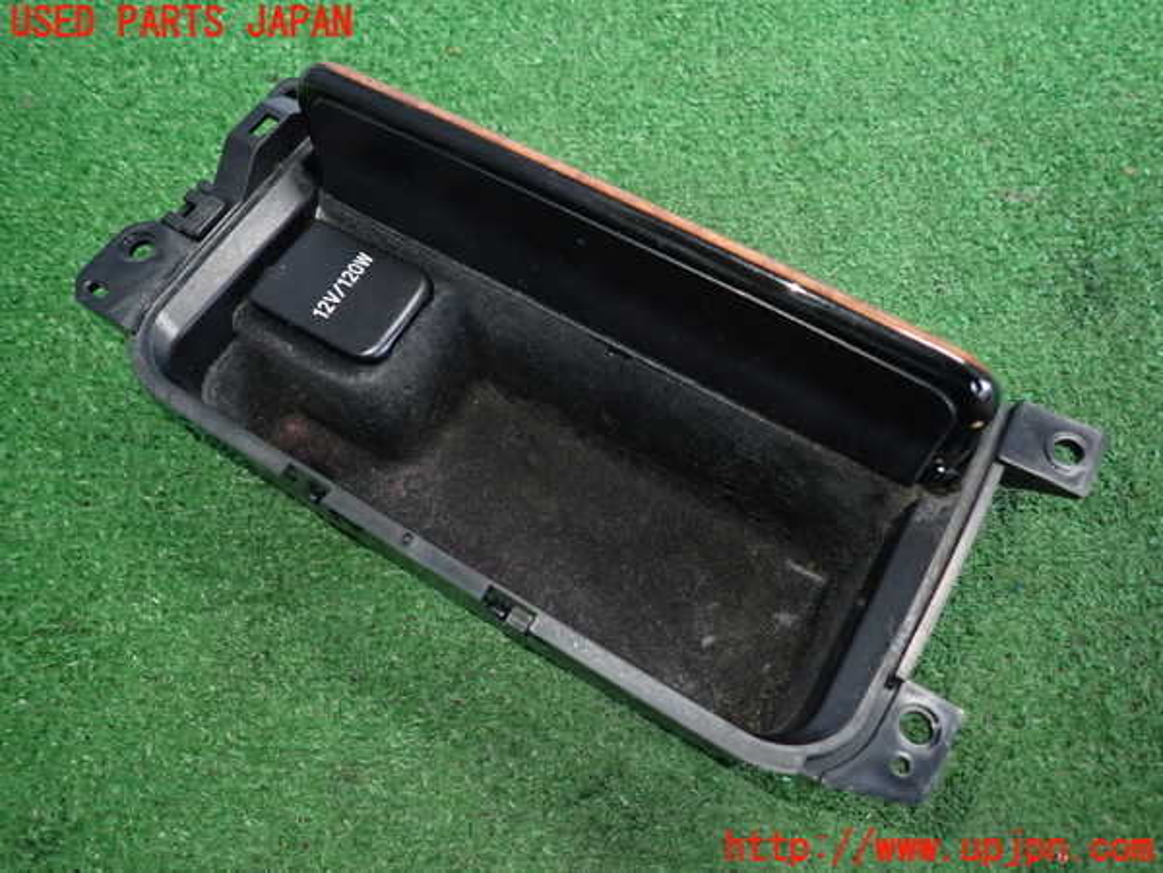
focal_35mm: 25
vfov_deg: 54.9
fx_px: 840
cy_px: 436
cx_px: 582
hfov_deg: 69.4
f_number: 2
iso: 320
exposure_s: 1/30
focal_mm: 4.5
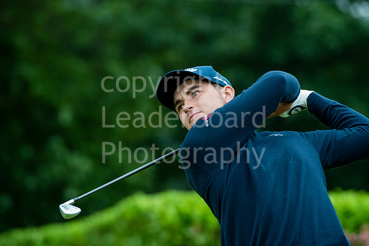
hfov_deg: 6.9
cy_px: 123
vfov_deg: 4.6
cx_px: 184
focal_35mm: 300
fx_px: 3076
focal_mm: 200
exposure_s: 1/1000
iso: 1600
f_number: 4
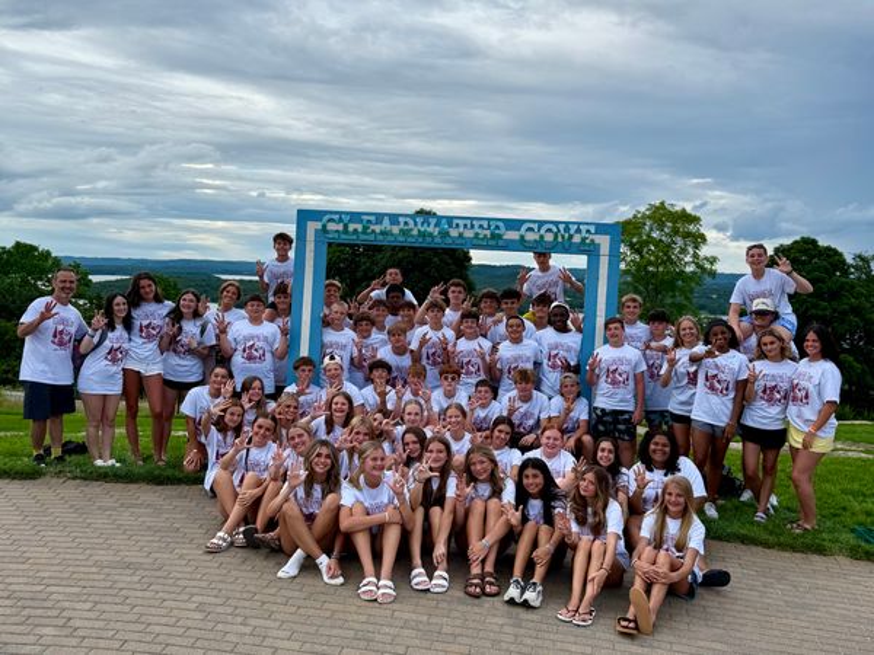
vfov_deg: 56.8
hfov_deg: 71.6
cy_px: 328
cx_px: 437
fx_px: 606
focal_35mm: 24
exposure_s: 1/1901
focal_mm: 6.76
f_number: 1.78
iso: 80
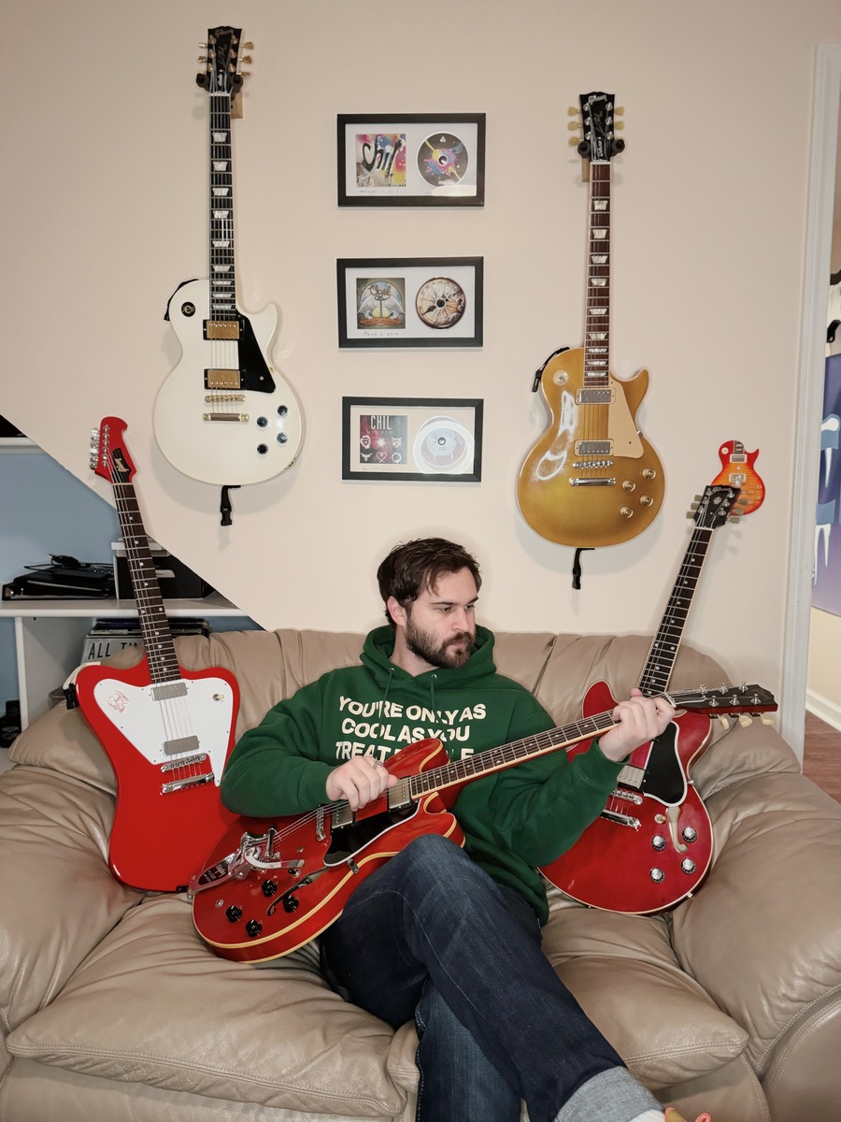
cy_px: 561
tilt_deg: -7.0
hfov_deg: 56.8
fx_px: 777
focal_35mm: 24
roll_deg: -0.9
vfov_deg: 71.6
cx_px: 420
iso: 640
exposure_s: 1/40
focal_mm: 6.86
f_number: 1.78
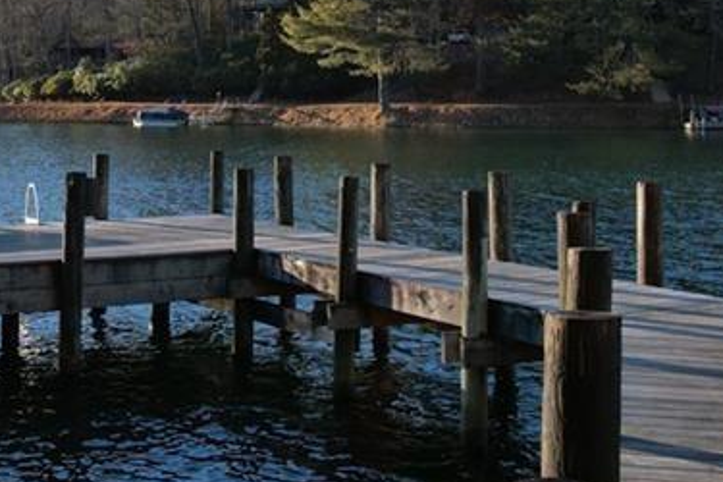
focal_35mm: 60
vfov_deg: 22.4
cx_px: 133
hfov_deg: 32.4
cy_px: 104
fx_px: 1205
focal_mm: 8.38
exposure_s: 1/800
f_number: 2.8
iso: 110
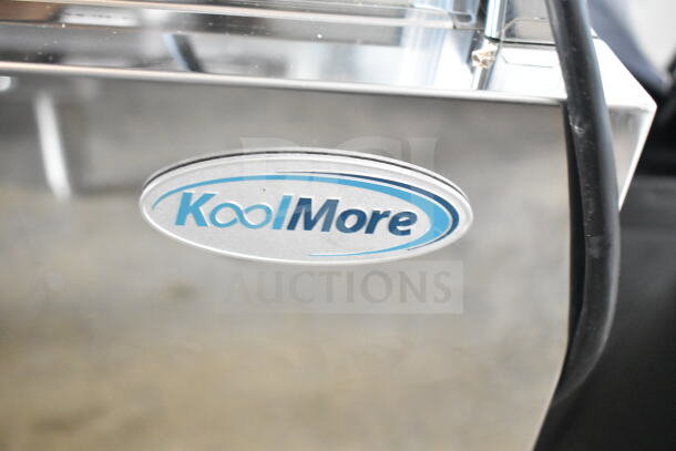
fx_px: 958
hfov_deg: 38.9
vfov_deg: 26.5
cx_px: 338
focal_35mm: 51
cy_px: 226
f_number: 4.5
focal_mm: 34
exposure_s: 1/50
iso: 7200
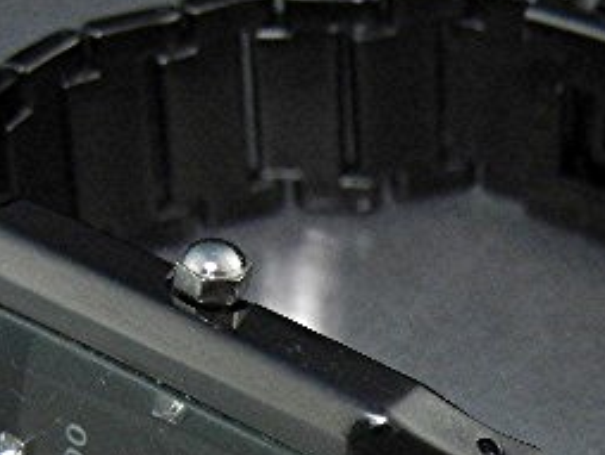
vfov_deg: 11.2
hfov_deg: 15.0
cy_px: 467
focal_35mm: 131
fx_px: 2292
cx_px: 453
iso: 800
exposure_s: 1/30
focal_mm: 9.3
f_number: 7.8
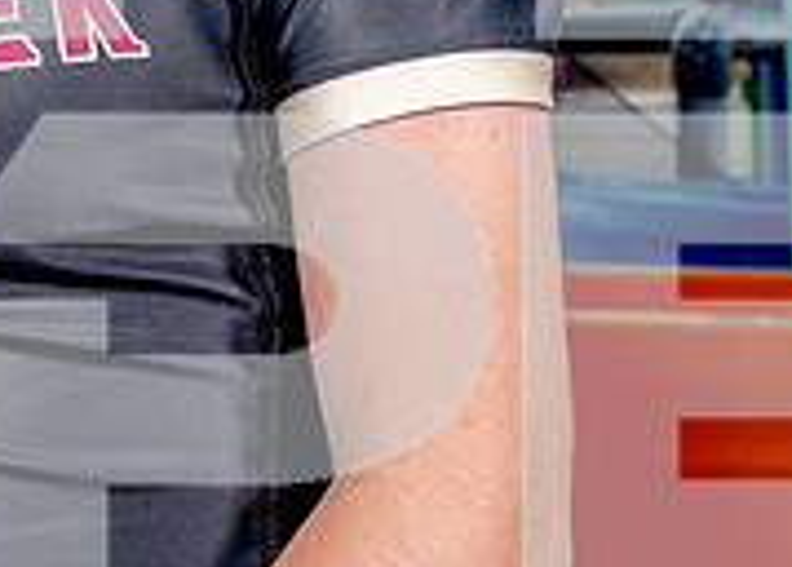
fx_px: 3015
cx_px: -132
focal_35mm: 134
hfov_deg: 14.5
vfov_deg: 10.5
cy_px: -209
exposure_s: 1/125
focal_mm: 33
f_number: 8
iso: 100
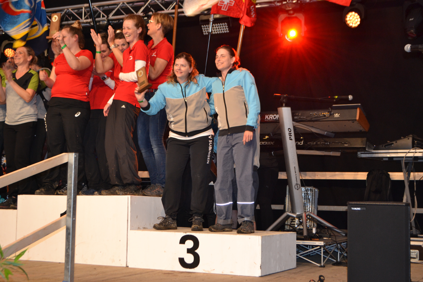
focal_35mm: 57
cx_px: 212
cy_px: 141
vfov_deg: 23.8
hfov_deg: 35.1
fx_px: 670
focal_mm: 38
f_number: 5
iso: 720
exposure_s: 1/60
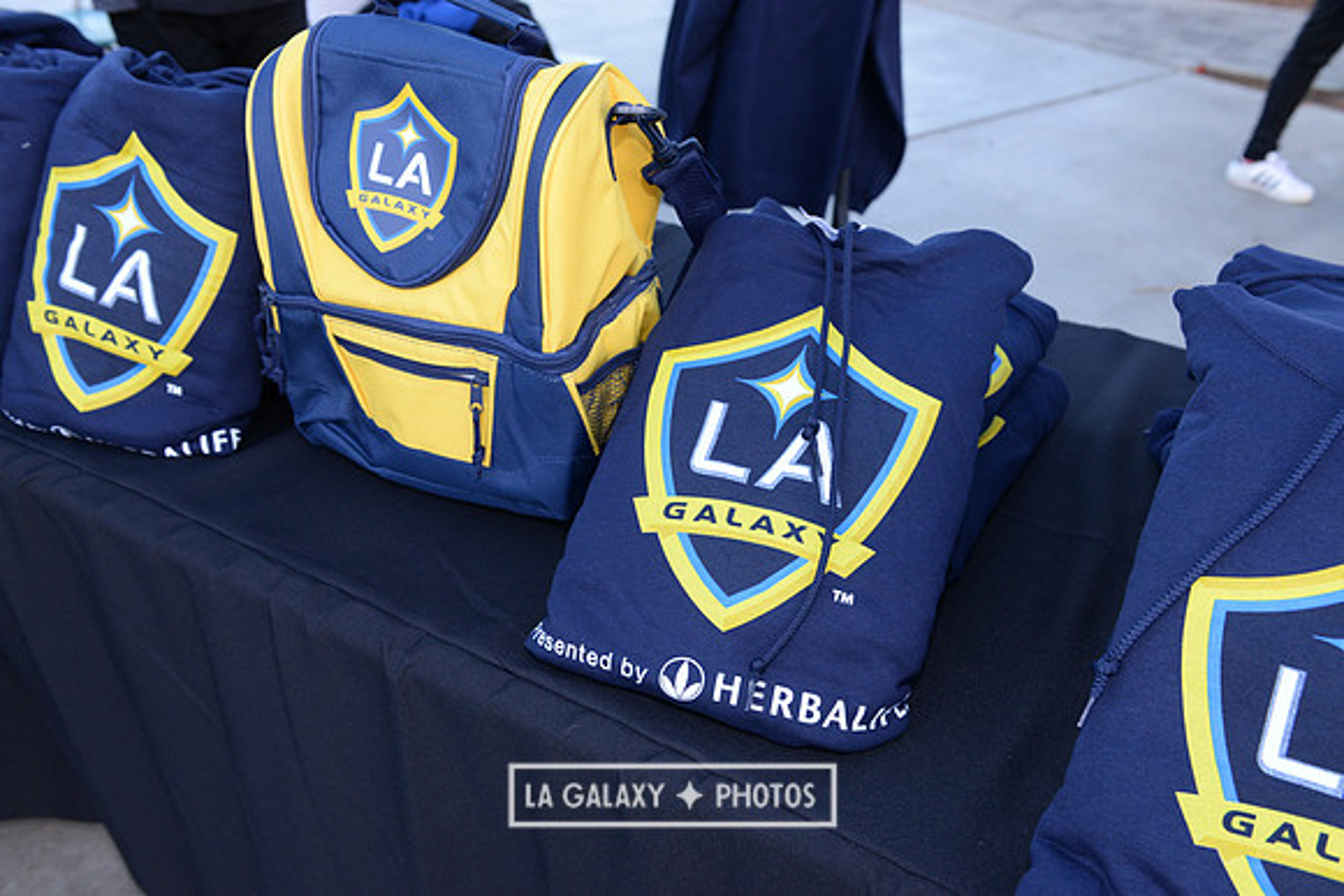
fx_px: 1270
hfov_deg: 55.8
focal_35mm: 34
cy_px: 448
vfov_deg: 38.9
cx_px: 672
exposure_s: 1/80
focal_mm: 34
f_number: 7.1
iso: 800
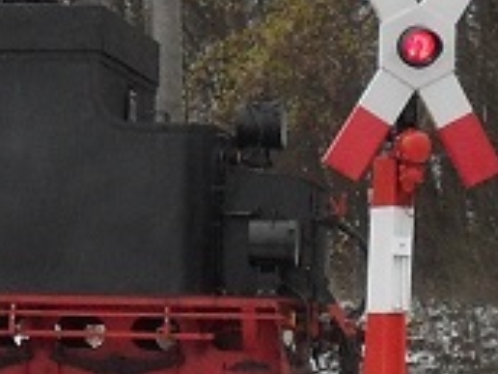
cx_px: -290
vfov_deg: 6.1
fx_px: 3510
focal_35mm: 244
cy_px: 351
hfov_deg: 7.9
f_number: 2.8
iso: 100
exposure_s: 1/180
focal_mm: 6.2
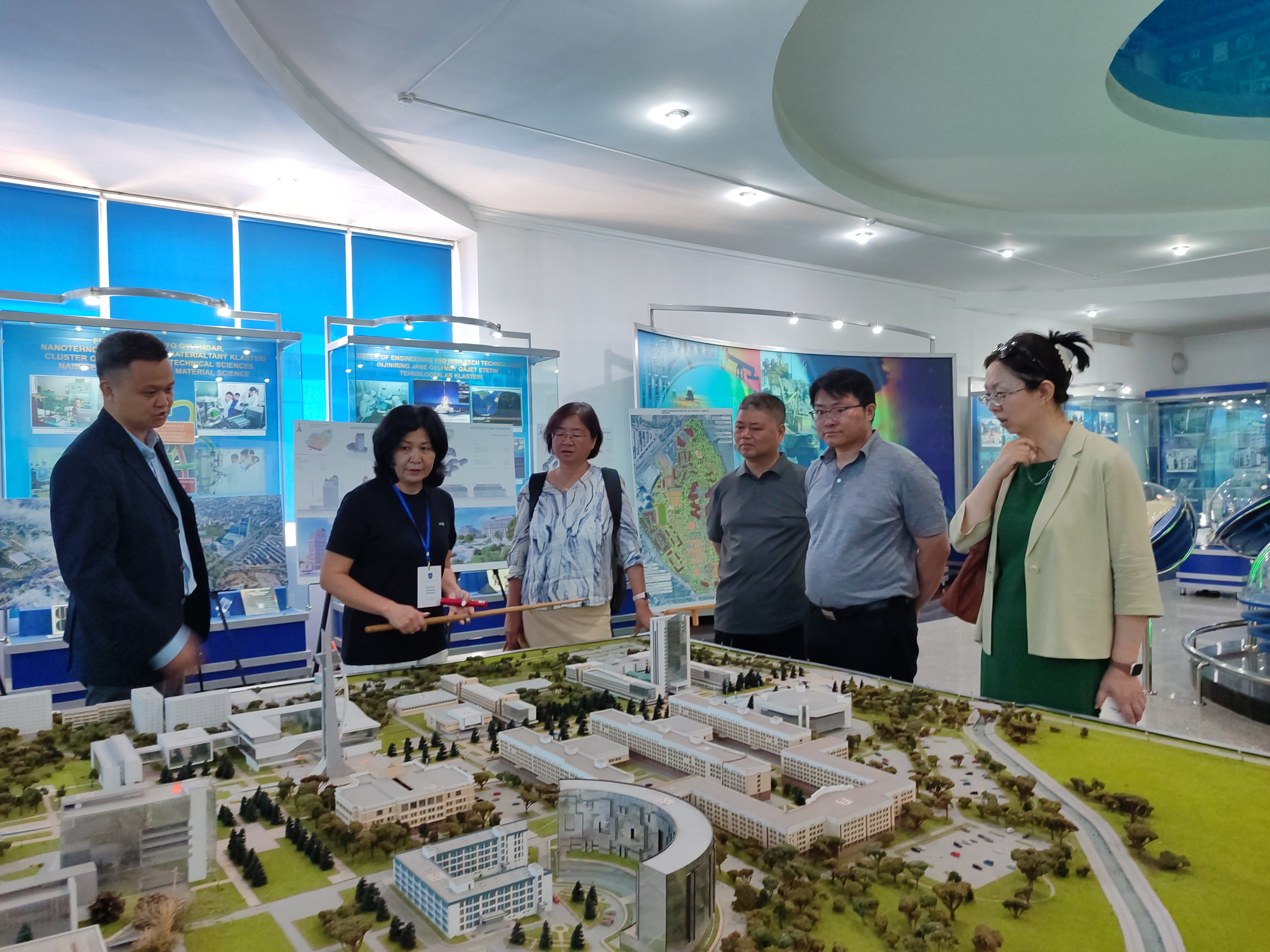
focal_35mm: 25
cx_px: 635
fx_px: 917
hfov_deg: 69.4
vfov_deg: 54.9
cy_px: 476
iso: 337
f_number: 1.89
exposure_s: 1/20
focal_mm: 5.95
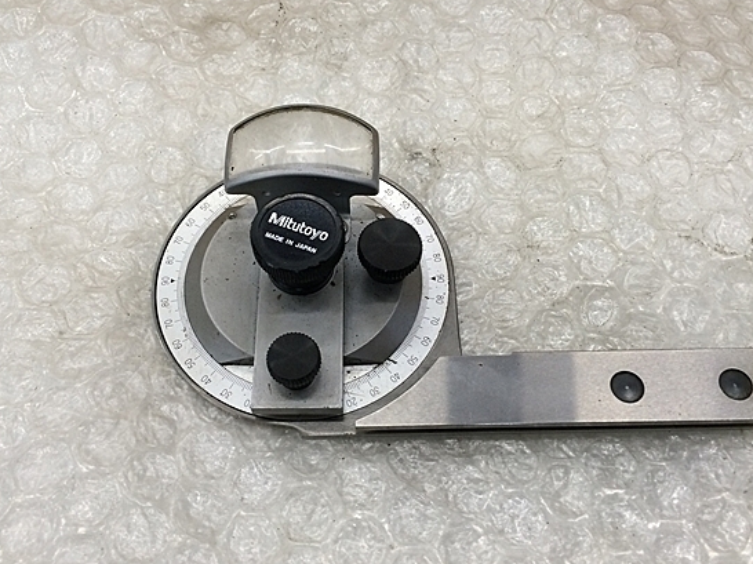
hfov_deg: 54.0
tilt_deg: -65.2
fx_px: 739
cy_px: 274
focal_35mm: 34
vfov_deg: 41.8
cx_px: 371
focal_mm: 4.15
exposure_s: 1/30
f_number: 2.2
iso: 32
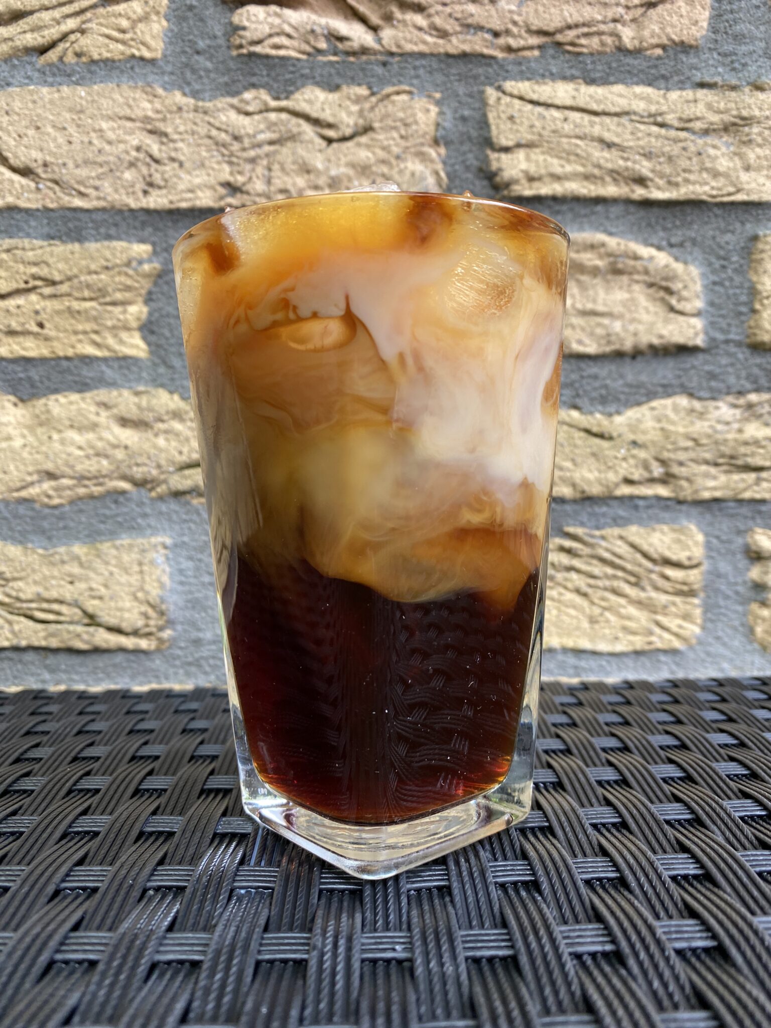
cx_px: 386
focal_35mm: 26
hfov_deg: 53.1
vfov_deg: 67.3
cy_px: 514
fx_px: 772
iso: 64
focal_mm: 4.25
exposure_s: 1/121
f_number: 1.8
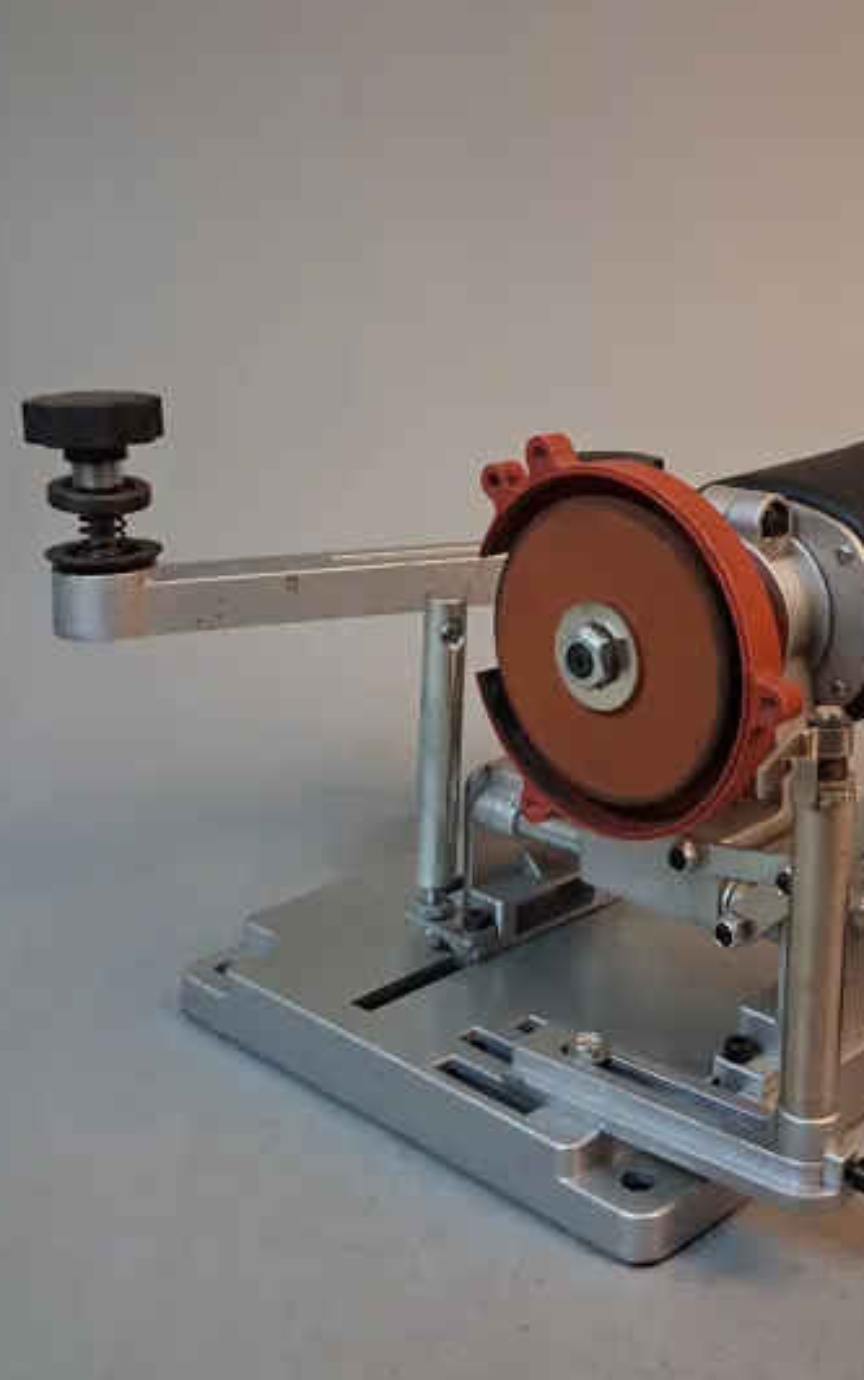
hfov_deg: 29.5
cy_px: 667
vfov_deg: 46.2
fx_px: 1618
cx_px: 633
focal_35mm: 43
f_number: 1.8
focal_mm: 4
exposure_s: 1/50
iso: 320
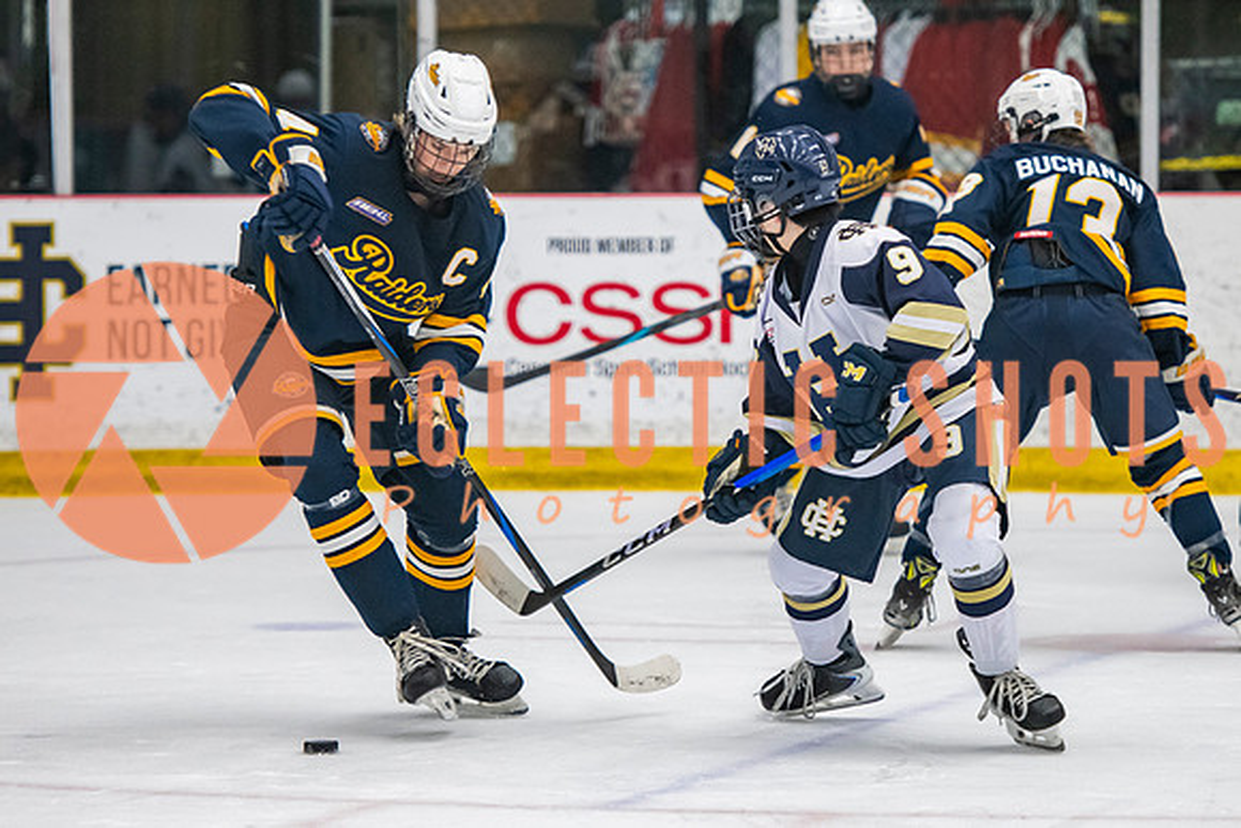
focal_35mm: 229
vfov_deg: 6.0
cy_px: 371
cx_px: 659
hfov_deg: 9.0
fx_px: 7891
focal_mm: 145
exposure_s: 1/640
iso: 2000
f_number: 3.2
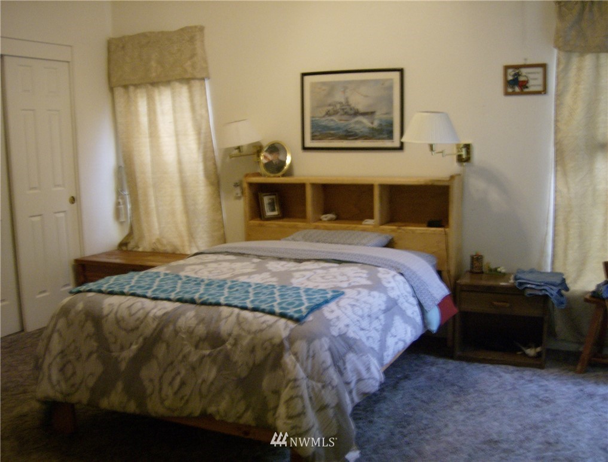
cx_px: 304
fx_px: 635
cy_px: 231
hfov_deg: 51.2
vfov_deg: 39.9
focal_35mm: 36
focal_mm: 6
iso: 200
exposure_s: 1/5.23
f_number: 2.8
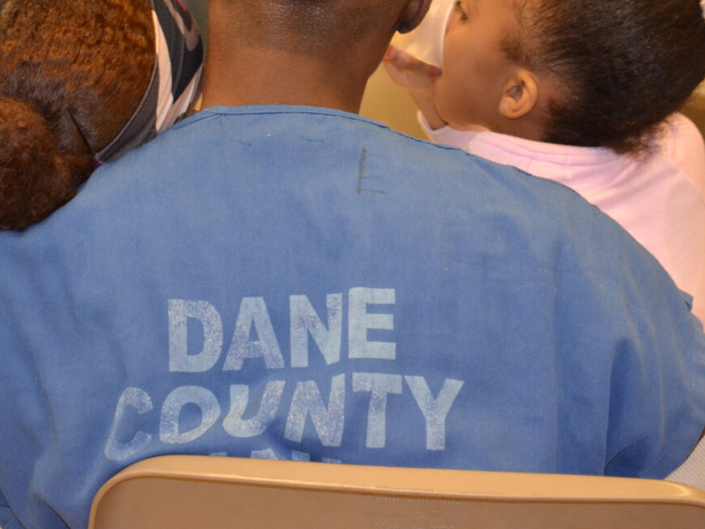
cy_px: 141
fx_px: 2607
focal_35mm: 128
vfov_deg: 11.6
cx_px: 259
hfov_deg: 15.4
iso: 1600
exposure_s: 1/60
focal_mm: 48
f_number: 5.3
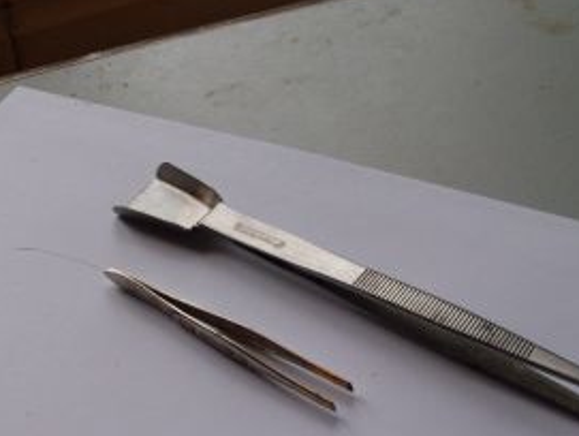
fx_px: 1055
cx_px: 301
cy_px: 301
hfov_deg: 30.7
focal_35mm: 63
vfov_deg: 23.2
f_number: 2.8
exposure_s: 1/125
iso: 80
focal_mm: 6.3
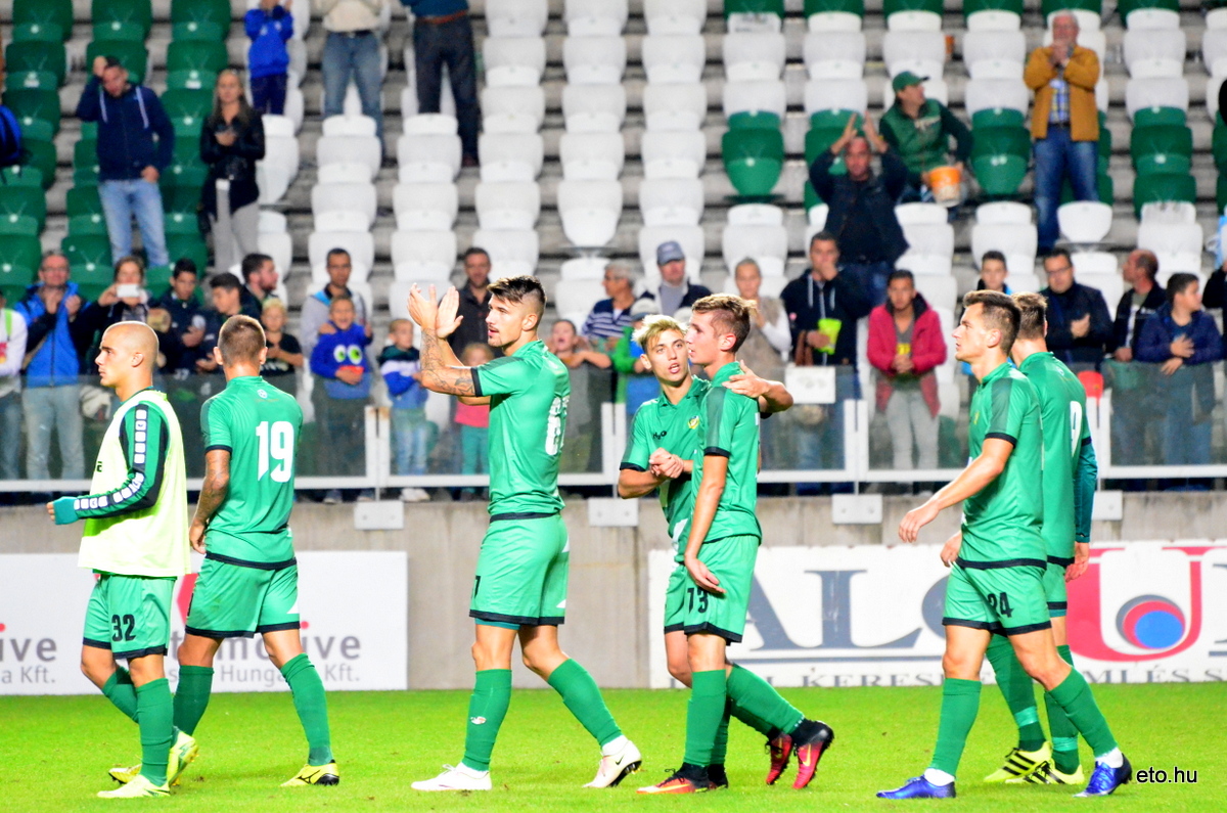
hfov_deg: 5.7
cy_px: 406
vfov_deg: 3.8
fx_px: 12245
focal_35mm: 360
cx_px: 614
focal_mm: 240
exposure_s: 1/250
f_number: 5.6
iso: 6400
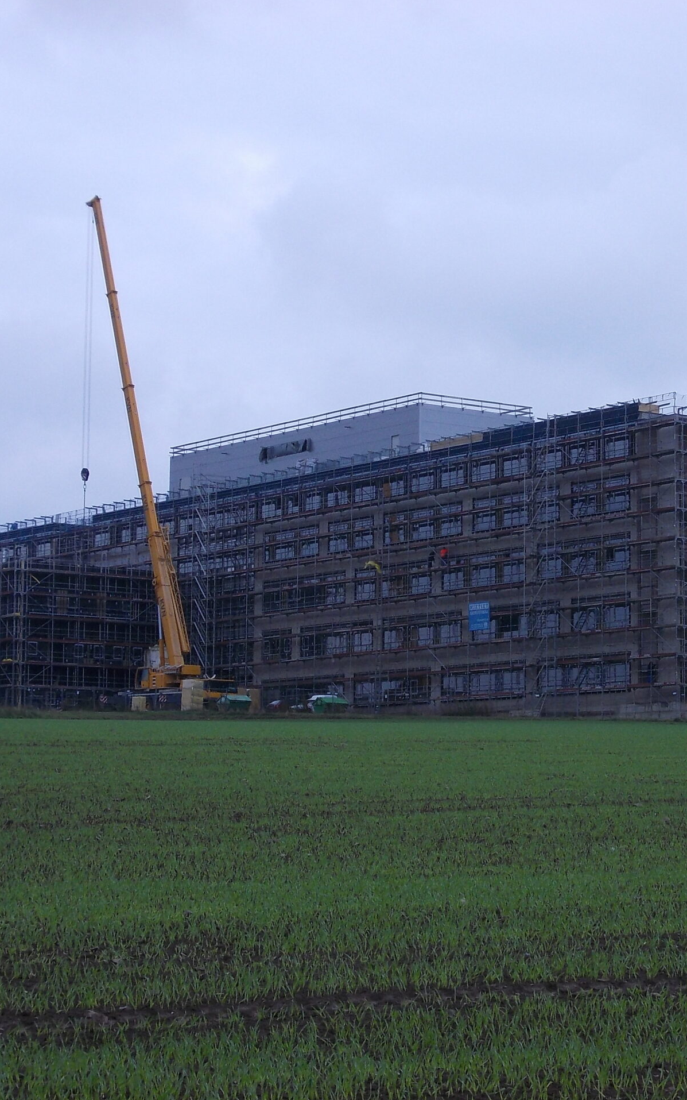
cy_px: 550
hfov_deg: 15.4
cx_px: 421
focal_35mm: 85
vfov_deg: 24.4
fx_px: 2546
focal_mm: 8.5
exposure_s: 1/200
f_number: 4
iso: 80
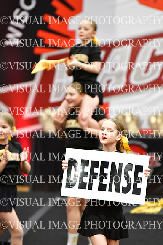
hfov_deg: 4.6
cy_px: 122
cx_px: 82
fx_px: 2036
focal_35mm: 300
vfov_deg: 6.9
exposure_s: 1/500
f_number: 3.2
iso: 5000
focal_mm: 200
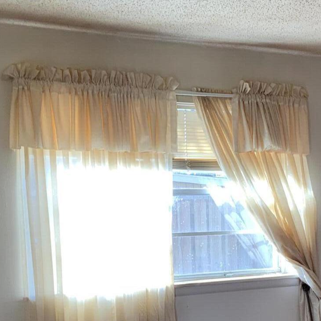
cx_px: 186
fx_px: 734
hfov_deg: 24.6
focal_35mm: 70
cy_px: 287
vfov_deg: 24.0
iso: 40
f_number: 1.8
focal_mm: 3
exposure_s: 1/120
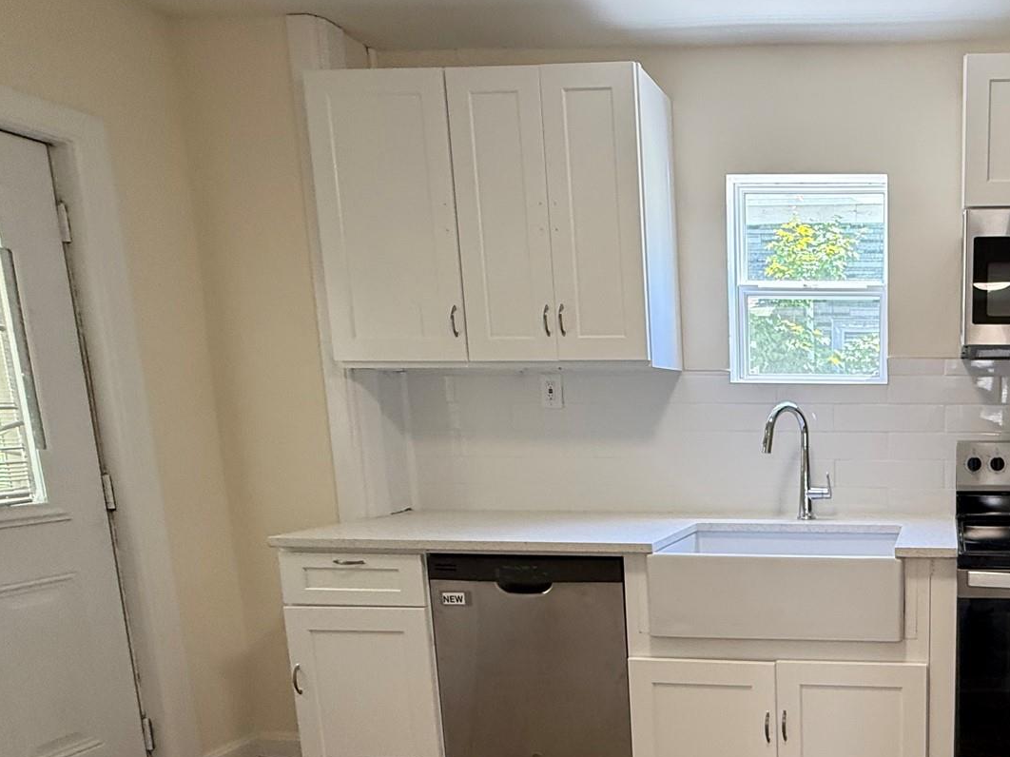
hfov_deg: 56.4
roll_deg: -0.9
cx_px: 910
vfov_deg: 50.1
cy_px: 527
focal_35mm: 27
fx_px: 788
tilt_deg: -8.4
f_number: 2.2
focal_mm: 2.22
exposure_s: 1/120
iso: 250
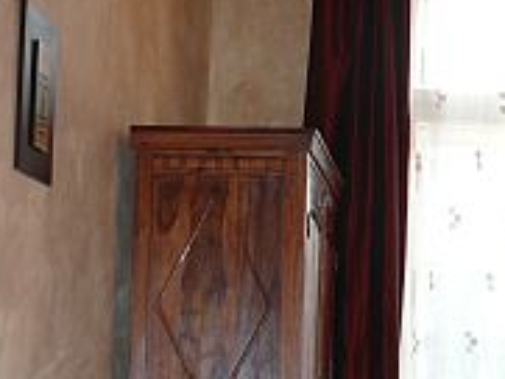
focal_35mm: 87
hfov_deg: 21.7
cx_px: 499
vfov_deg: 16.3
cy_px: 451
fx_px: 1270
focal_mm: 7.4
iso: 125
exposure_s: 1/30
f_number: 2.8
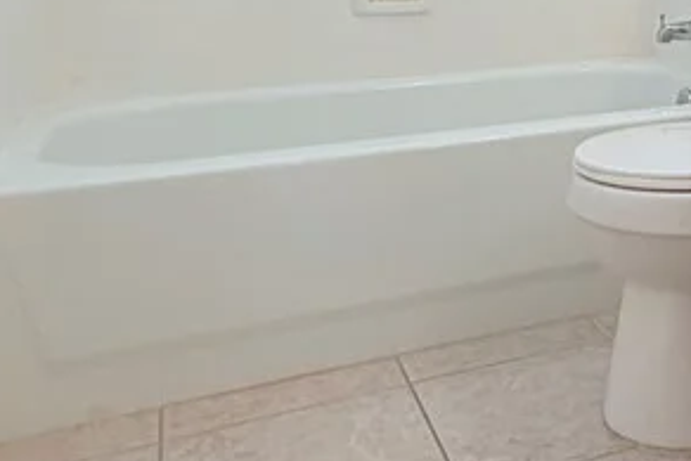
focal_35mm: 51
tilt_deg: +4.1
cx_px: 745
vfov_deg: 22.9
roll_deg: -0.1
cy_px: -175
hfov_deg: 34.1
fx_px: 979
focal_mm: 2.22
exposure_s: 1/120
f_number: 2.2
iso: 250
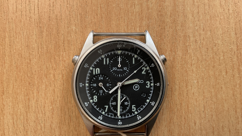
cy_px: 87
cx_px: 122
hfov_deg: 61.0
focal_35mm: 32
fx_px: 205
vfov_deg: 36.4
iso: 20
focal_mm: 3
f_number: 1.8
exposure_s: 1/120
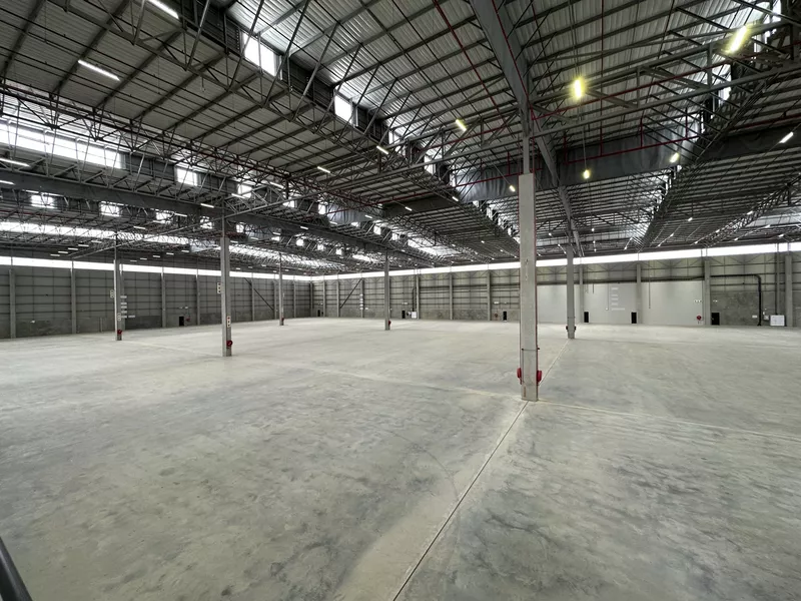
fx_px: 324
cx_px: 400
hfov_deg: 102.1
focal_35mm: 14
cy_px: 300
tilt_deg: -1.5
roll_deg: +1.7
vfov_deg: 85.7
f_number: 2.2
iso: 100
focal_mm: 2.22
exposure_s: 1/100
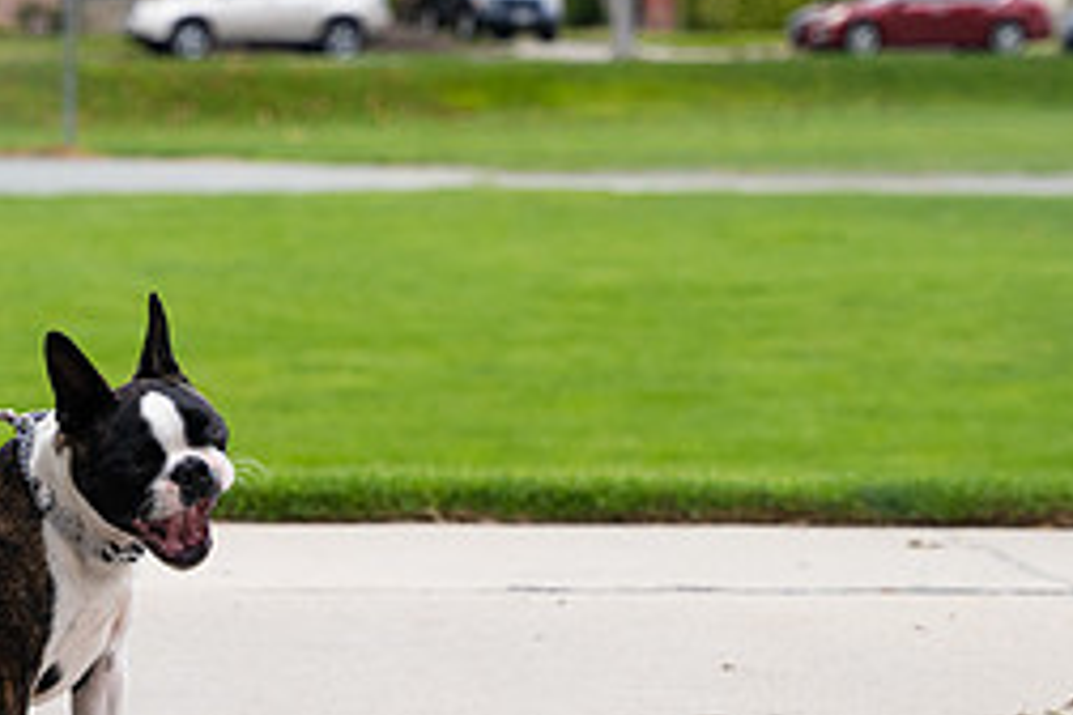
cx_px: 243
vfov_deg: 10.0
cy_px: 619
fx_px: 4053
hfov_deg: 15.0
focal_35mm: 136
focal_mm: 59
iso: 640
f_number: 4
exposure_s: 1/500
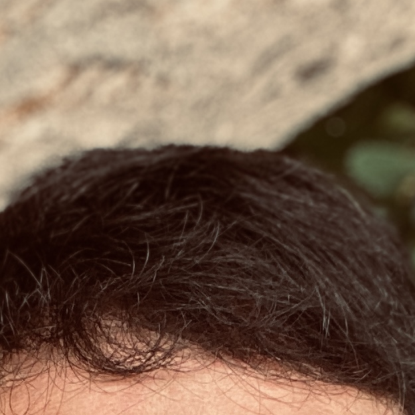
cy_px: 789
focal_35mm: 131
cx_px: 142
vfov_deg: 12.1
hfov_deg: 13.3
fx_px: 1777
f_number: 2.2
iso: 40
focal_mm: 2.71
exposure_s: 1/122
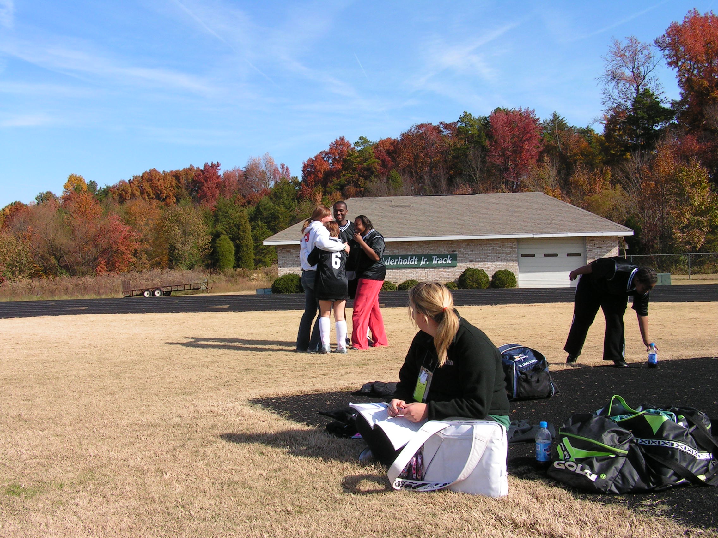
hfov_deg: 49.0
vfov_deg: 37.7
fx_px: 788
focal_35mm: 38
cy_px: 269
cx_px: 359
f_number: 5.6
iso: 50
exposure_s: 1/250
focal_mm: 6.3
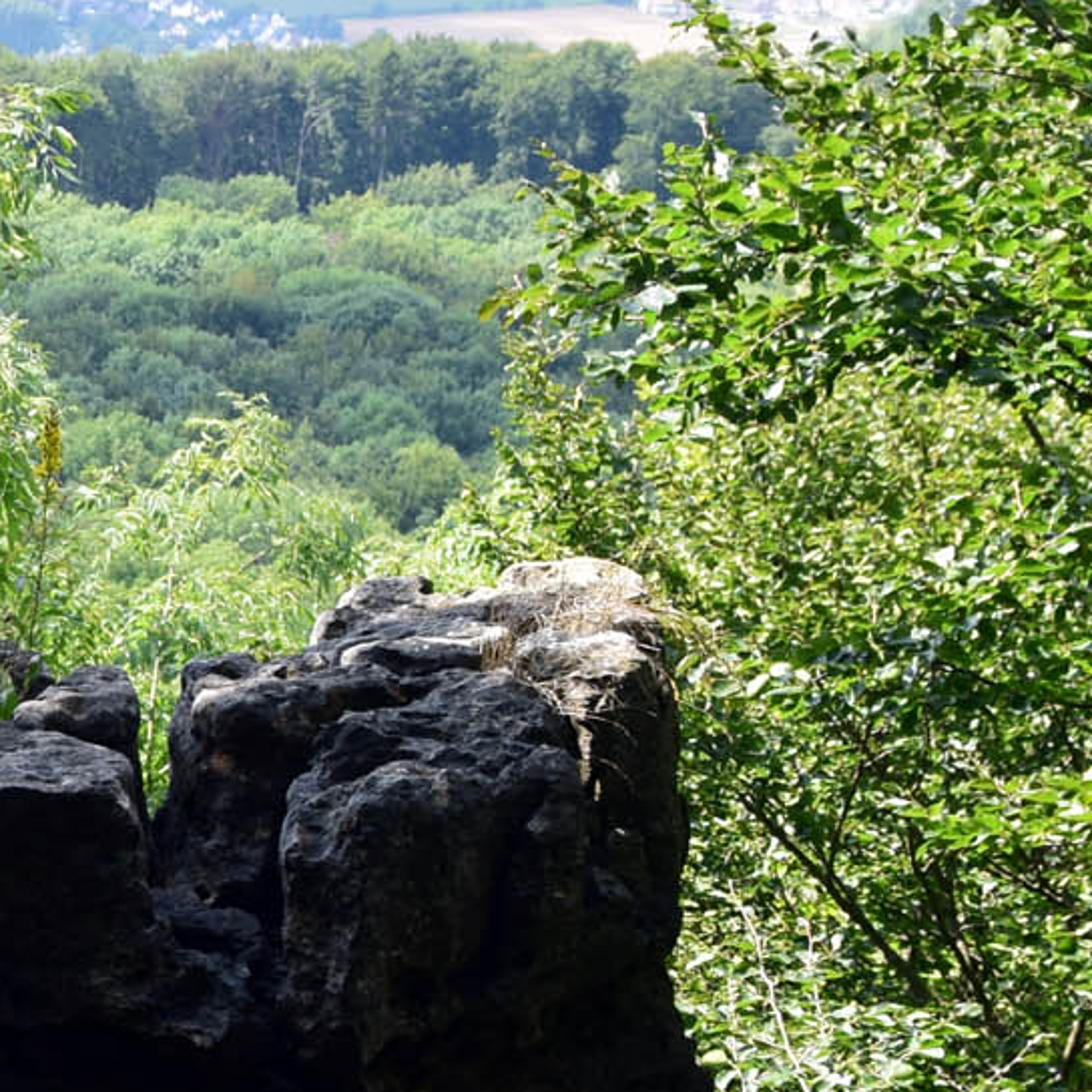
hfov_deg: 13.0
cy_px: 665
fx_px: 4568
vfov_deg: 13.6
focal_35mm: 128
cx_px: -512
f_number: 5.6
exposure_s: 1/125
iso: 100
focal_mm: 26
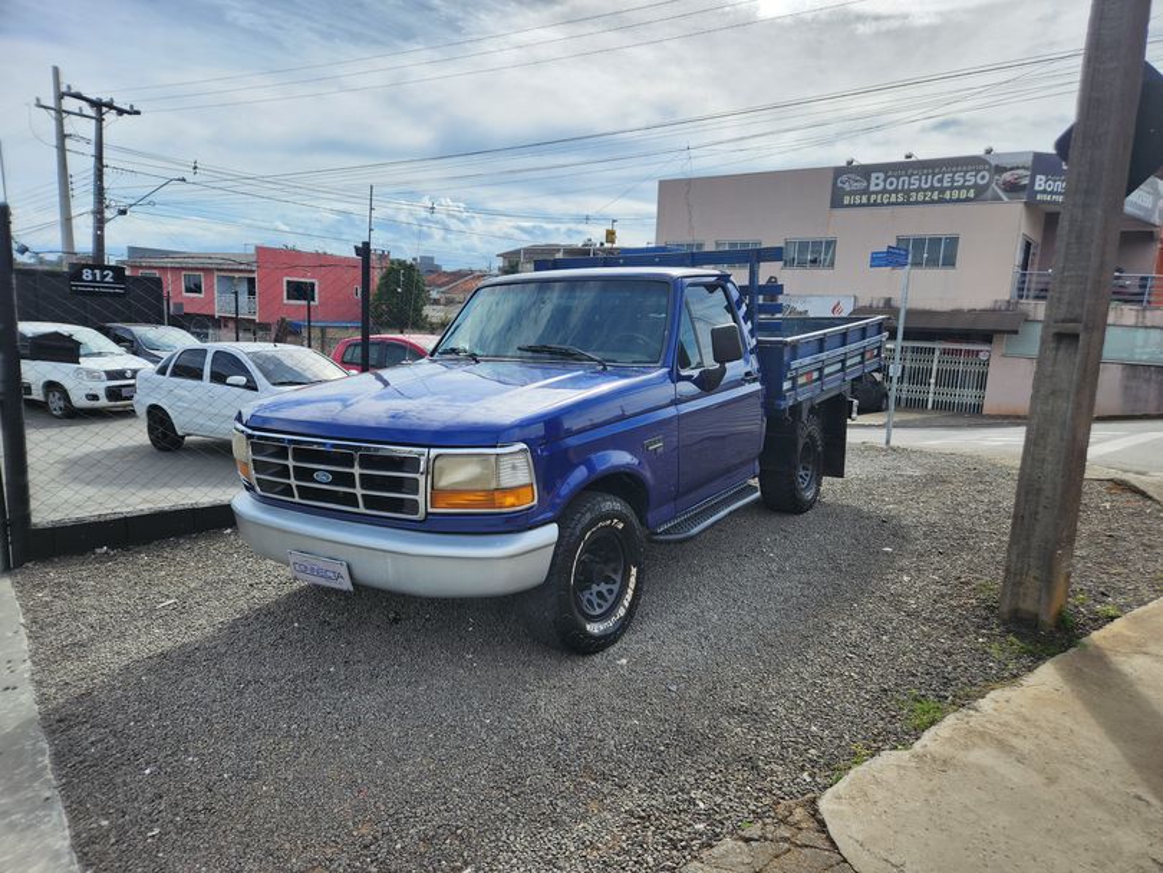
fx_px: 773
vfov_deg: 58.9
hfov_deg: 73.9
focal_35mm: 23
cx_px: 582
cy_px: 436
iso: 20
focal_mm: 5.4
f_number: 1.8
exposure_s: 1/1957
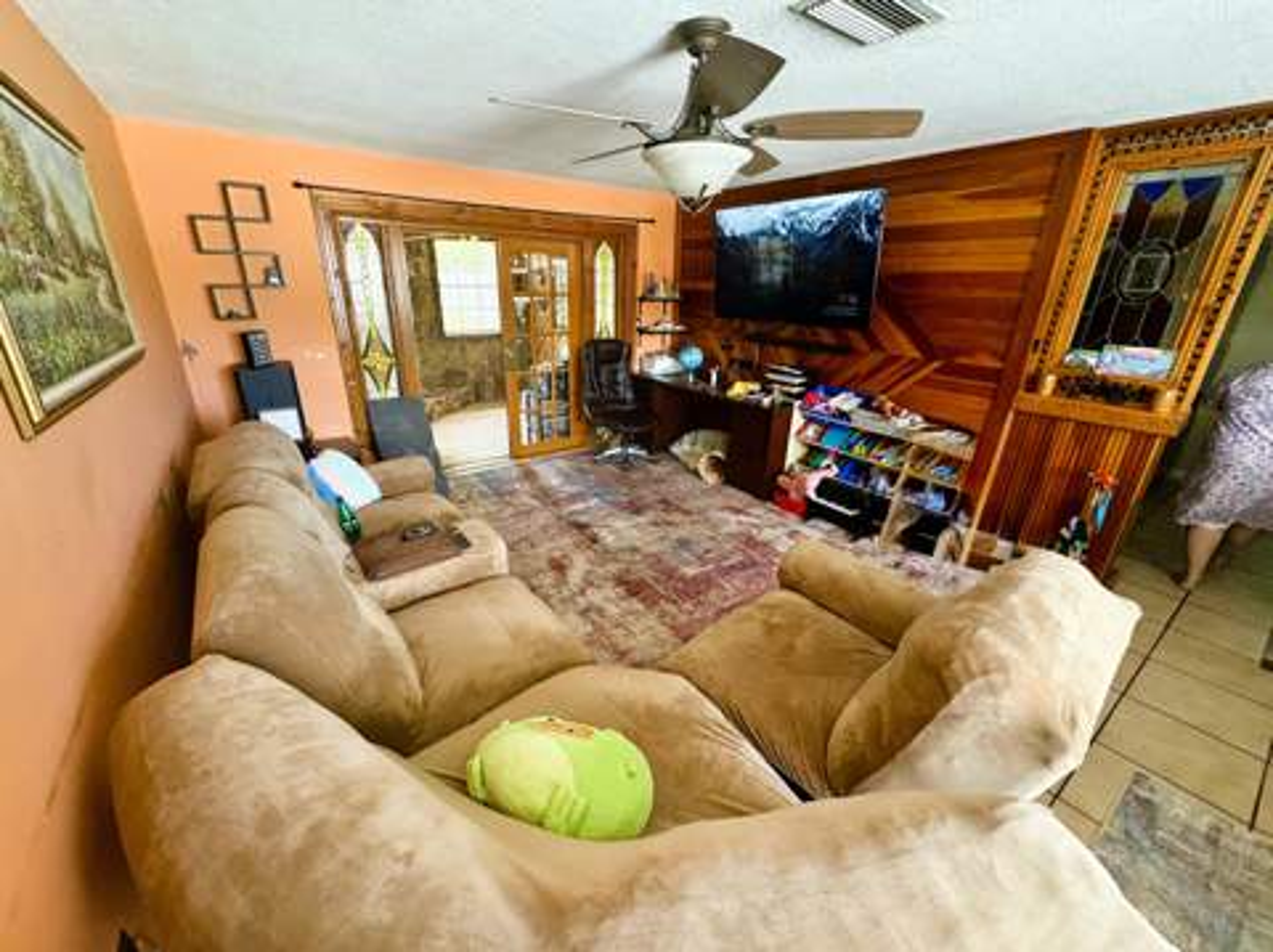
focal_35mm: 14
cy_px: 476
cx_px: 636
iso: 400
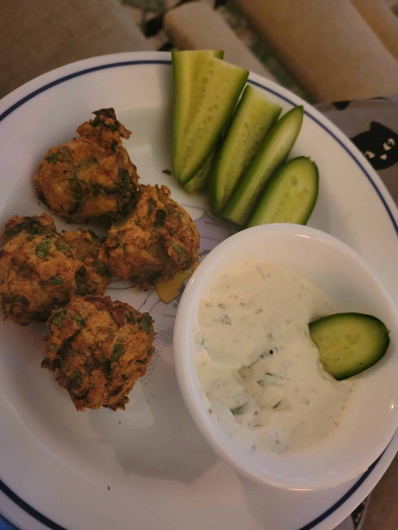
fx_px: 399
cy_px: 265
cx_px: 199
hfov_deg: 53.1
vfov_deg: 67.3
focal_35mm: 26
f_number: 1.8
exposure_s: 1/24
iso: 800
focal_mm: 5.4
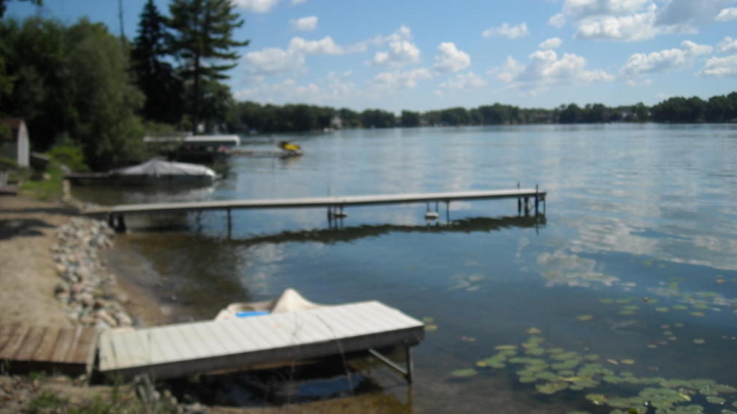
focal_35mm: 39
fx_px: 762
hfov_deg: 51.6
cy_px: 171
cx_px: 374
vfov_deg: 30.4
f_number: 5.6
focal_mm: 5.7
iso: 64
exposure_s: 1/569
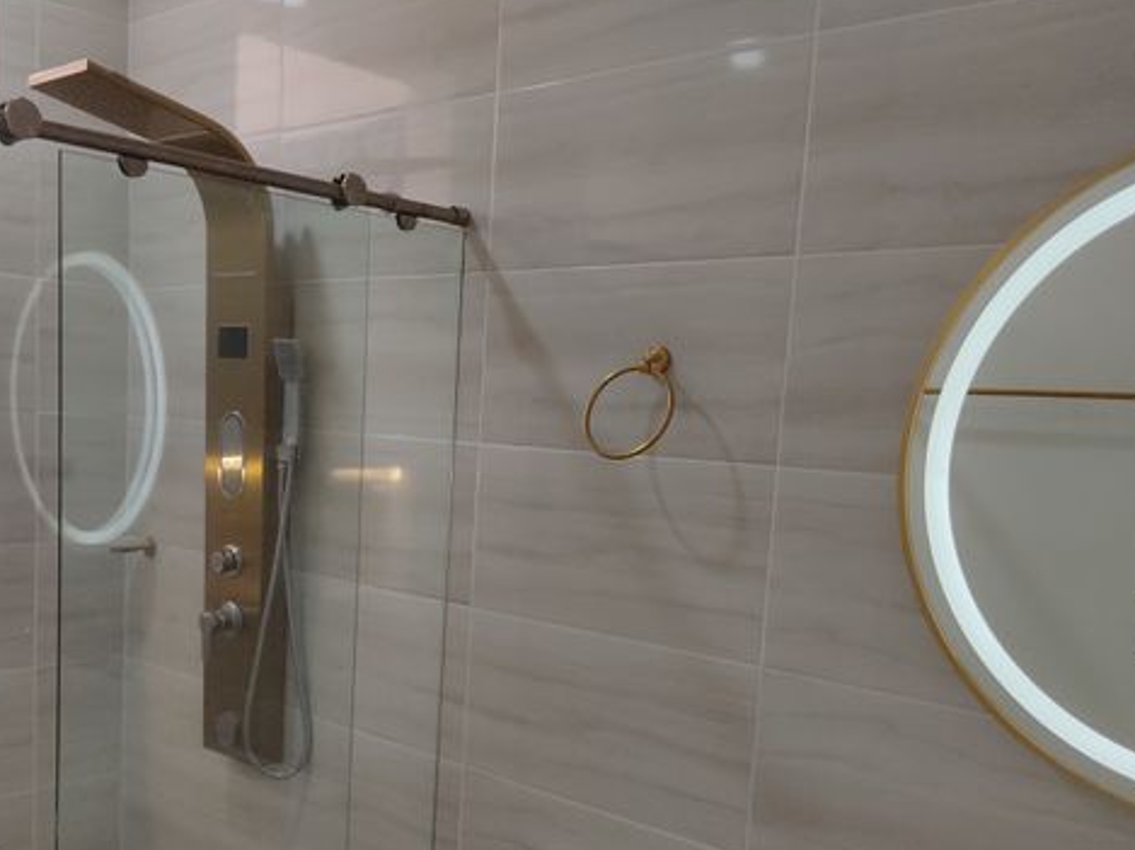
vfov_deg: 38.1
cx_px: 468
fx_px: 1212
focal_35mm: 37
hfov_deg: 49.9
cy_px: 574
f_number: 1.79
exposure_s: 1/60
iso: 102
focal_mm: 4.74
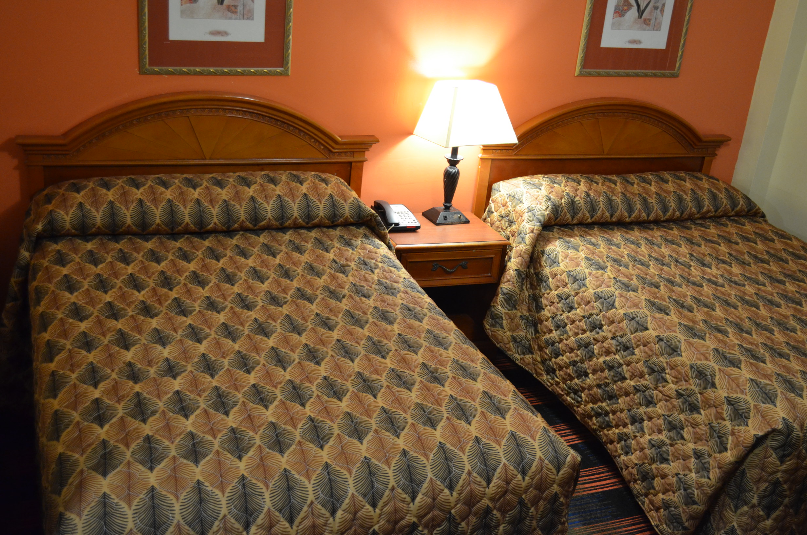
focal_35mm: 42
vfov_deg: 31.8
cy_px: 268
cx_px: 404
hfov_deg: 46.5
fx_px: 940
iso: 1800
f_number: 4.5
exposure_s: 1/30
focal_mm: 28
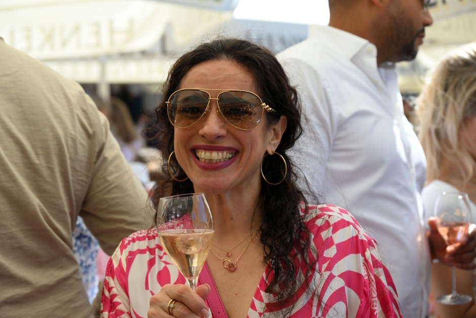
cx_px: 238
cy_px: 159
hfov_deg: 23.6
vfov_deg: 15.9
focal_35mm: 86
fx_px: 1137
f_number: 6.3
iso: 160
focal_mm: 86
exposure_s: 1/250
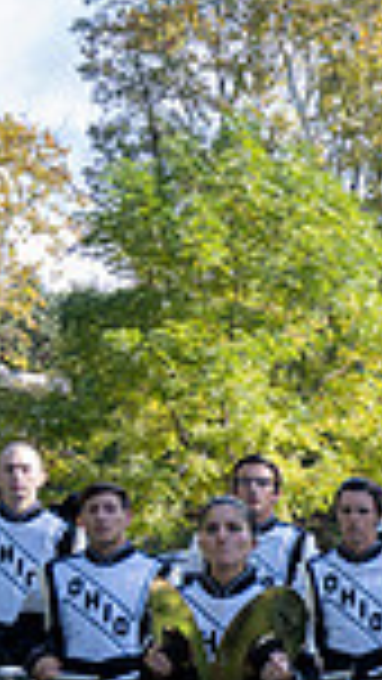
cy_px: 606
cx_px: 1029
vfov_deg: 15.5
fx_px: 2466
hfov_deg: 7.9
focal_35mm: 137
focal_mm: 34
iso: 320
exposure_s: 1/500
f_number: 4
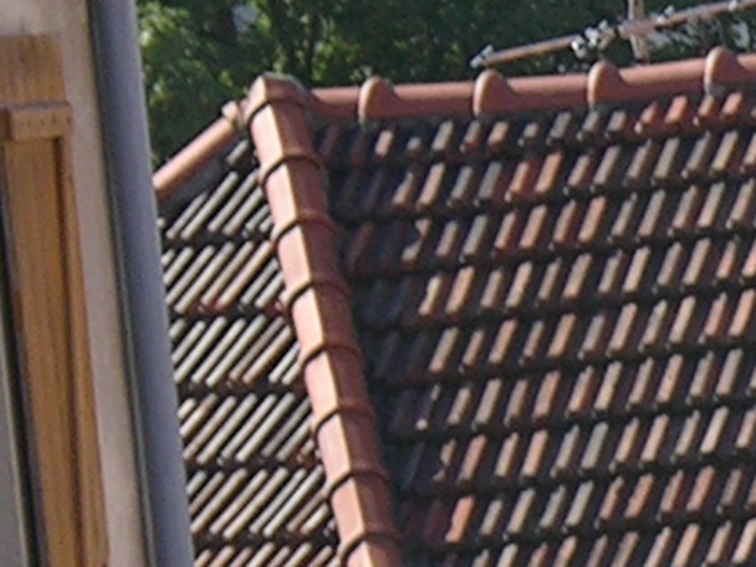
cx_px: 1290
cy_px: 916
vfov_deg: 1.6
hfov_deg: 2.1
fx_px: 20414
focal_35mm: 935
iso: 50
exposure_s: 1/216
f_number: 4.7
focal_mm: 29.5
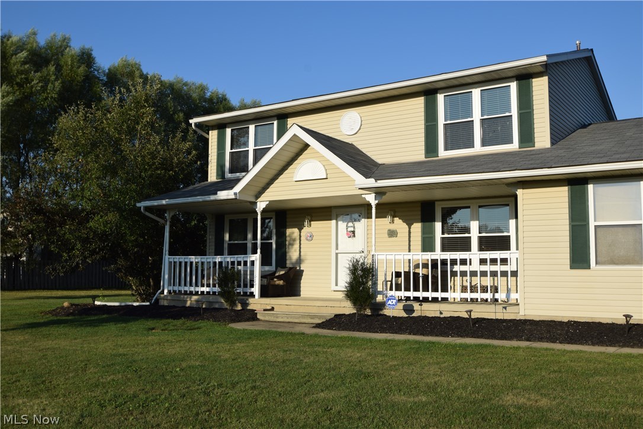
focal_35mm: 36
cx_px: 322
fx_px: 643
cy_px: 214
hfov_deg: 53.1
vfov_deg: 36.9
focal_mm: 24
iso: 200
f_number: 9
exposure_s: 1/320
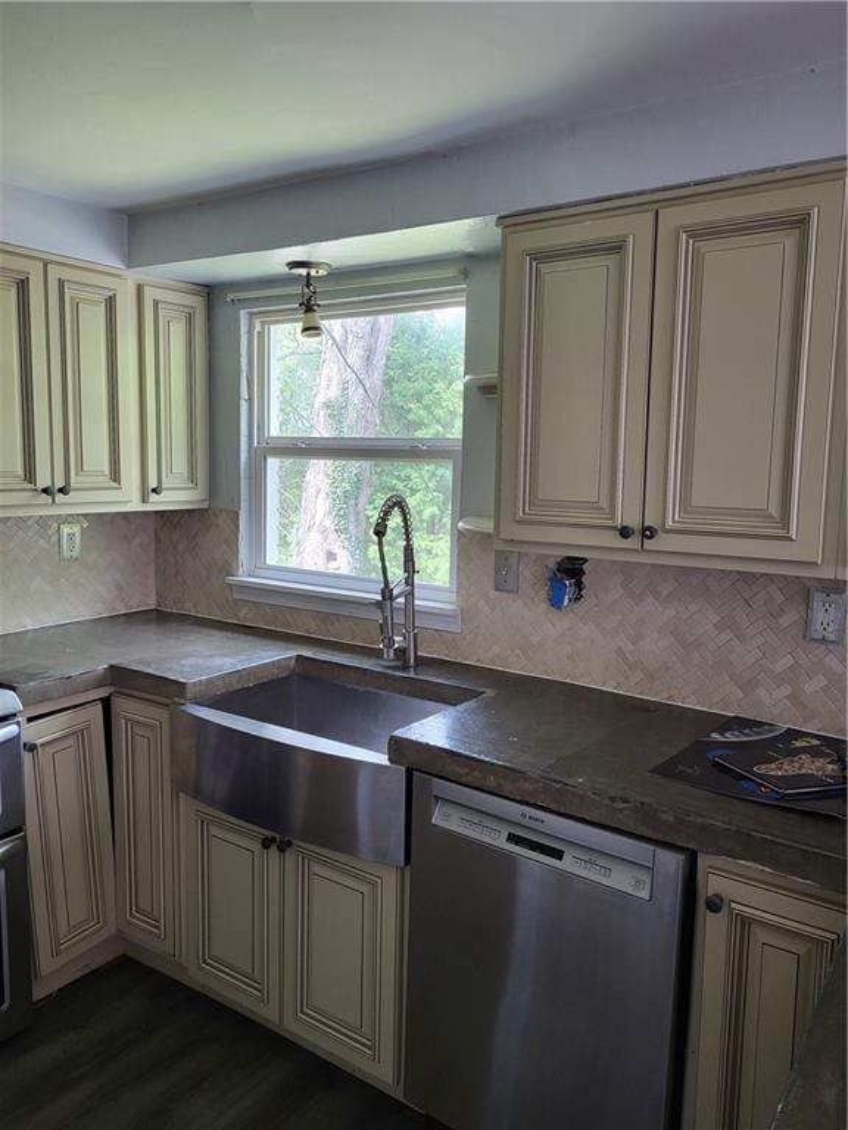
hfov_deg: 53.1
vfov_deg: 67.3
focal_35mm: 26
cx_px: 424
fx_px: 849
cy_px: 565
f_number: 1.8
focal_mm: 5.4
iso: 200
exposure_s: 1/60
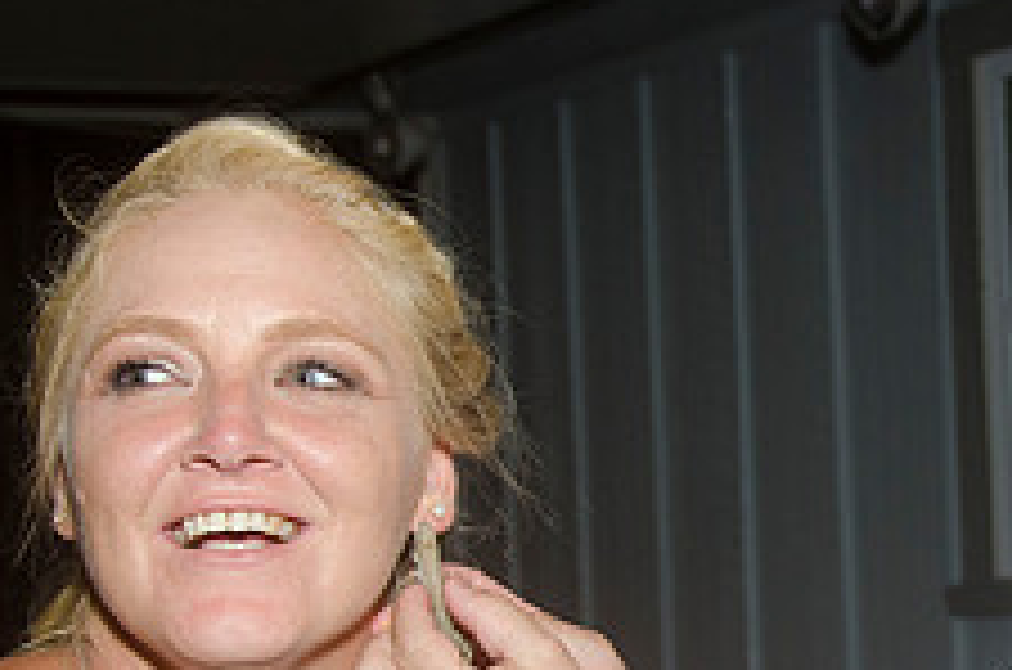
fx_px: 3142
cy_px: 585
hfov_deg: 18.1
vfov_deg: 12.1
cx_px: 814
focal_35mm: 112
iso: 400
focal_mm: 29
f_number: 5.6
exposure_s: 1/60
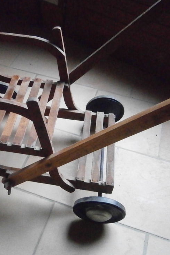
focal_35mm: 37
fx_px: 262
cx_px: 40
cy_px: 130
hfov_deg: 35.0
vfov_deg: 51.9
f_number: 2.8
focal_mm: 4.7
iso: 1600
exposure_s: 1/320
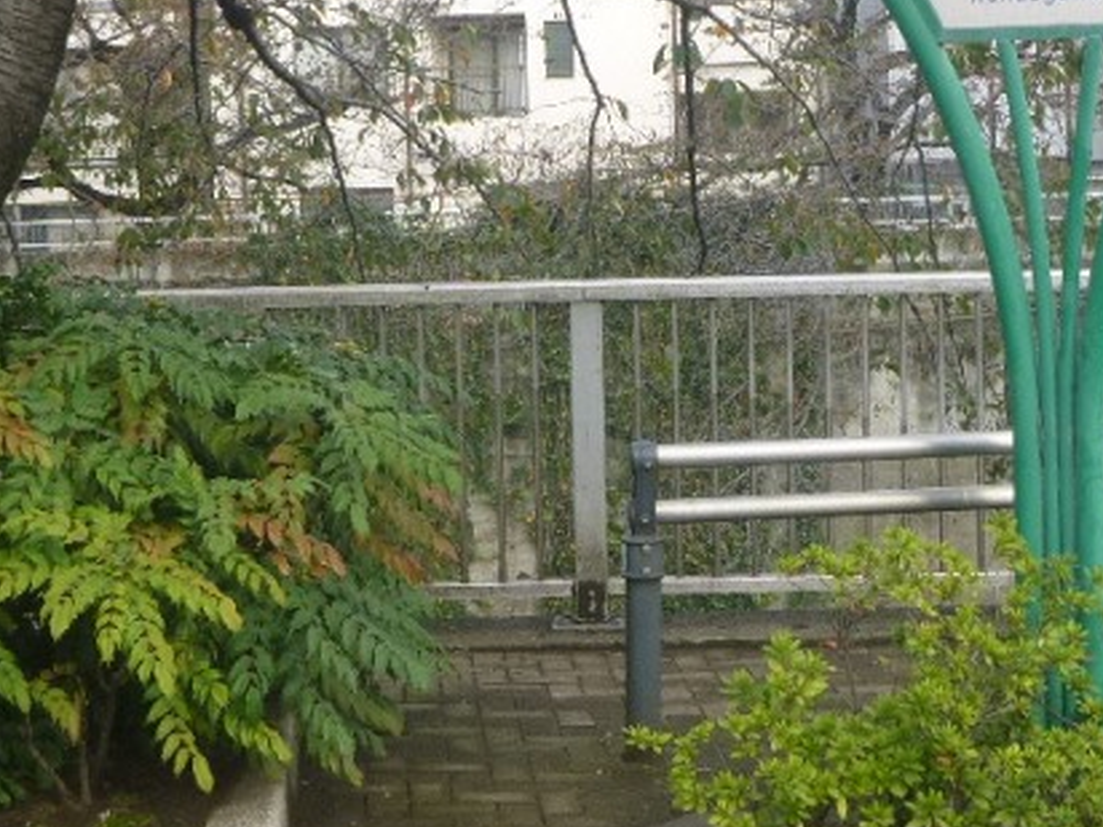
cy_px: 179
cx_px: 707
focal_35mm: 82
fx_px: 2613
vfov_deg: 17.9
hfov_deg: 23.8
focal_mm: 5.9
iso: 100
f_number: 4.3
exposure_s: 1/100
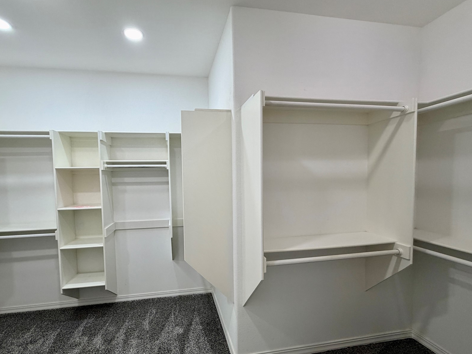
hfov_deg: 90.8
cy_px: 192
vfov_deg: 74.6
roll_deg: +0.7
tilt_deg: -3.7
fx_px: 232
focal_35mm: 17
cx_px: 217
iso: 125
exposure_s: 1/120
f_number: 2.2
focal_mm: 2.22
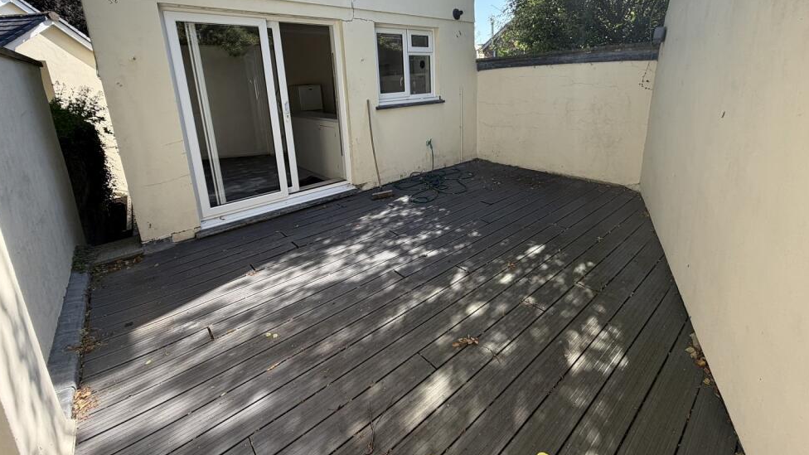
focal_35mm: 16
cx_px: 413
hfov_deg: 99.4
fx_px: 343
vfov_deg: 65.5
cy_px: 157
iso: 50
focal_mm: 2.22
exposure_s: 1/502
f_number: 2.2
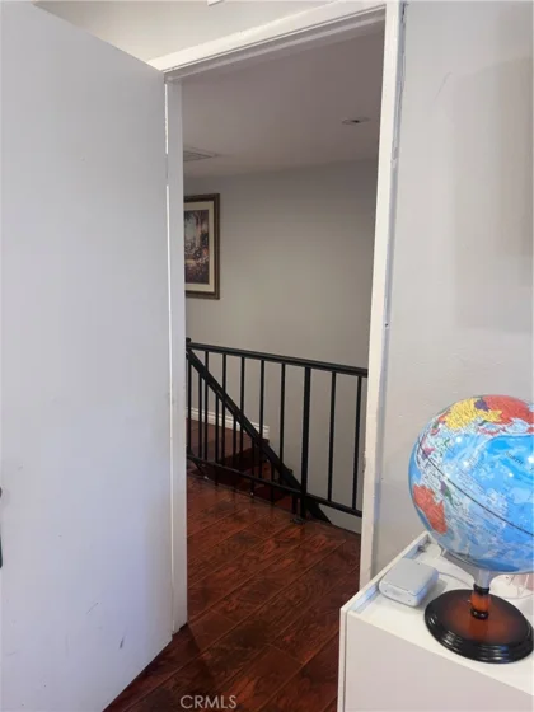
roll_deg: -0.8
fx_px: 535
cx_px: 267
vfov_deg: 67.3
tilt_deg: -10.0
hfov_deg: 53.1
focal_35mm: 26
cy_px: 356
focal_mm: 5.1
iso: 160
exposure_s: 1/60
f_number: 1.6
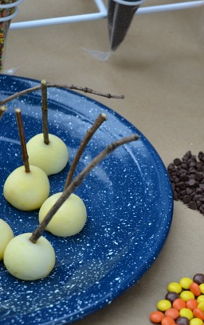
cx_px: 194
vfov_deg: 12.9
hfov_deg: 8.1
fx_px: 1440
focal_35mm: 162
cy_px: 162
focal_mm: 70
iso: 450
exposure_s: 1/250
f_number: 4.5
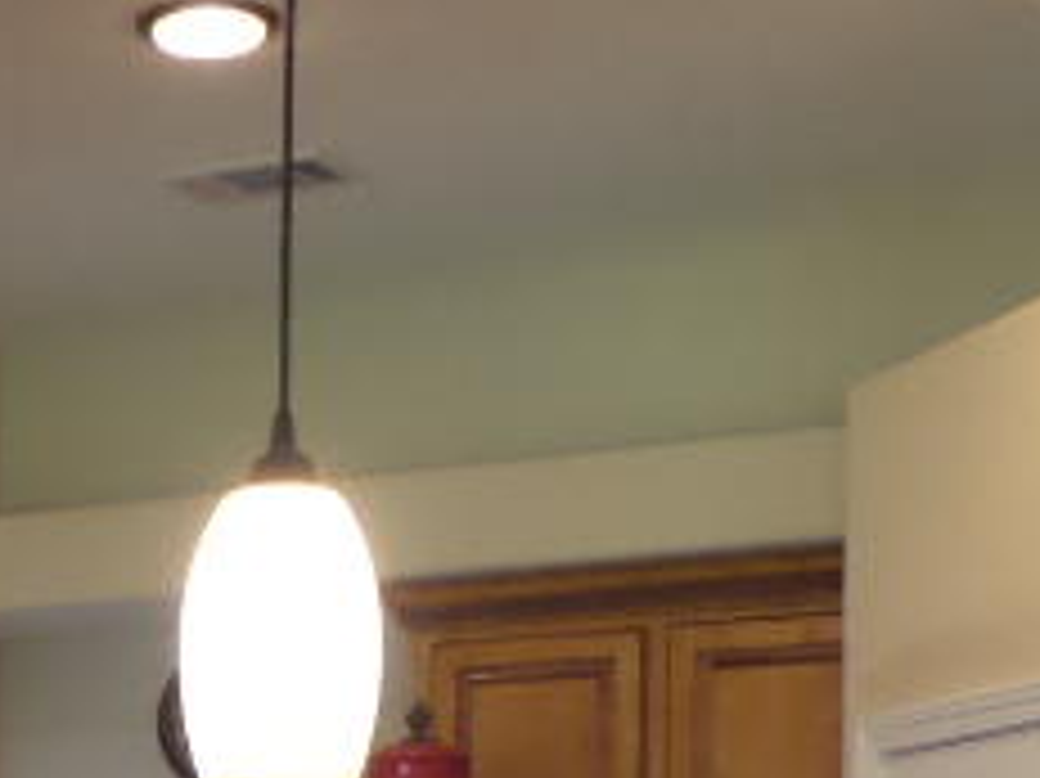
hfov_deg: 18.2
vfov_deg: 13.9
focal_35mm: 102
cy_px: 1039
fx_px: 3063
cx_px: -239
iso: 400
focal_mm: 4.1
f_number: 2.8
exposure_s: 1/30
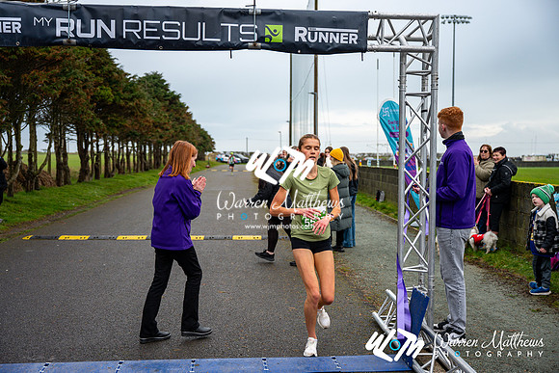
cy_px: 186
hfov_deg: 49.5
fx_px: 606
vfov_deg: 34.2
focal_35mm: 39
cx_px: 280
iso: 200
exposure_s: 1/1250
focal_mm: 39
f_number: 2.8
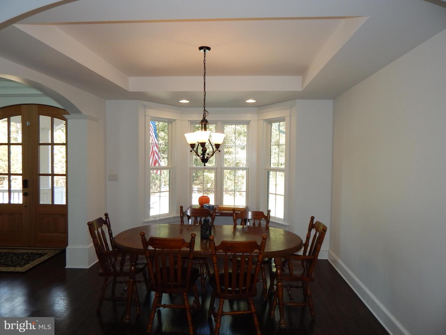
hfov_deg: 76.4
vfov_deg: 61.1
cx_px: 223
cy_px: 168
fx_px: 283
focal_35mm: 22
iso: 125
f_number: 3
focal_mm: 4
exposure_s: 1/80
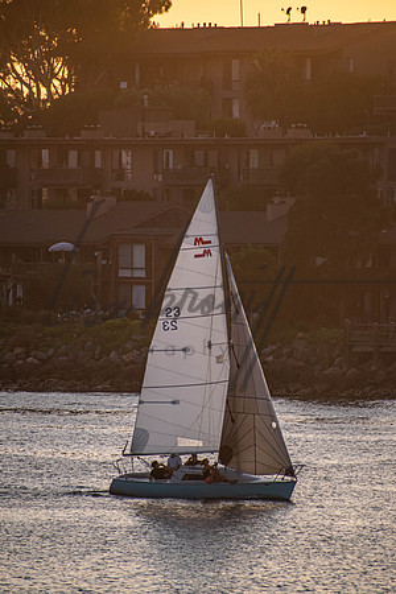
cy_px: 297
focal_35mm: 450
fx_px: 7424
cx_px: 198
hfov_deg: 3.1
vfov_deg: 4.6
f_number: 6.3
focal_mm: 300
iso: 400
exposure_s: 1/200
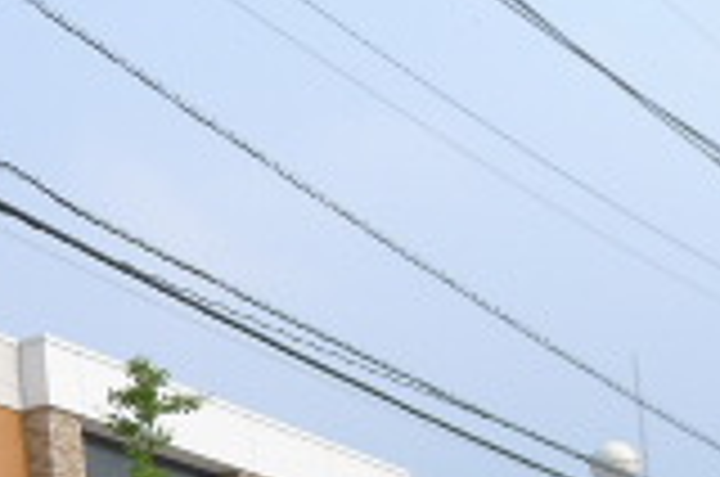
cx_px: -490
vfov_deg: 9.6
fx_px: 2794
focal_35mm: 140
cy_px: 612
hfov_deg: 13.5
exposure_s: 1/640
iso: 80
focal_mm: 7.5
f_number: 4
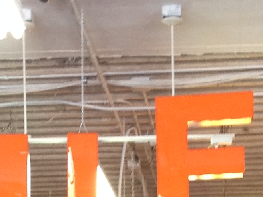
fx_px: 1246
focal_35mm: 164
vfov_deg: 8.3
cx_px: 107
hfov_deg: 12.0
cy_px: 484
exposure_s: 1/20
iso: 100
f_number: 2.4
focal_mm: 4.12
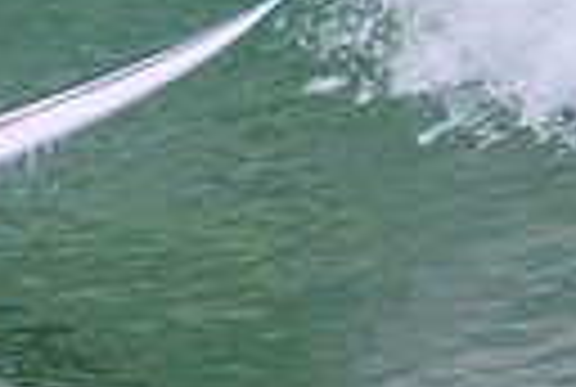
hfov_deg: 0.6
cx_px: -112
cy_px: -200
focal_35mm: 3612
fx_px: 57927
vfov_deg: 0.4
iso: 4000
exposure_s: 1/2000
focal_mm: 800
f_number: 11
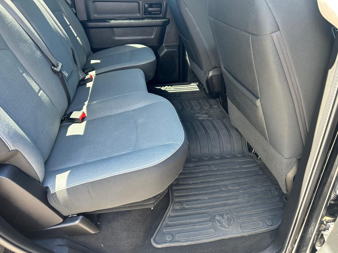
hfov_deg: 67.3
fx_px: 254
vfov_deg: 53.1
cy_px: 126
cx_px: 169
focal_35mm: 26
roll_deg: +2.3
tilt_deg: -31.5
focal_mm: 5.7
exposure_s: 1/121
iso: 100
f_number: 1.5
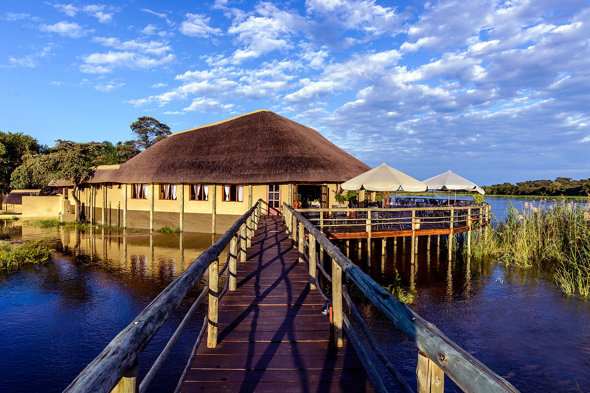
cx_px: 295
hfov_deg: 84.0
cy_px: 196
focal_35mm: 20
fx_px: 328
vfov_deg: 62.0
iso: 200
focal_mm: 20
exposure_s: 1/500
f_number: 7.1
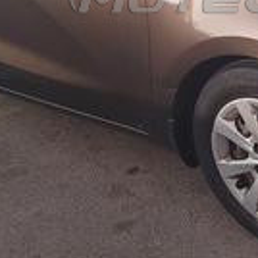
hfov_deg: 16.6
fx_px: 869
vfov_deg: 16.4
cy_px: -26
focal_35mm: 103
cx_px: 237
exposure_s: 1/803
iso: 50
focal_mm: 5.31
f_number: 1.7
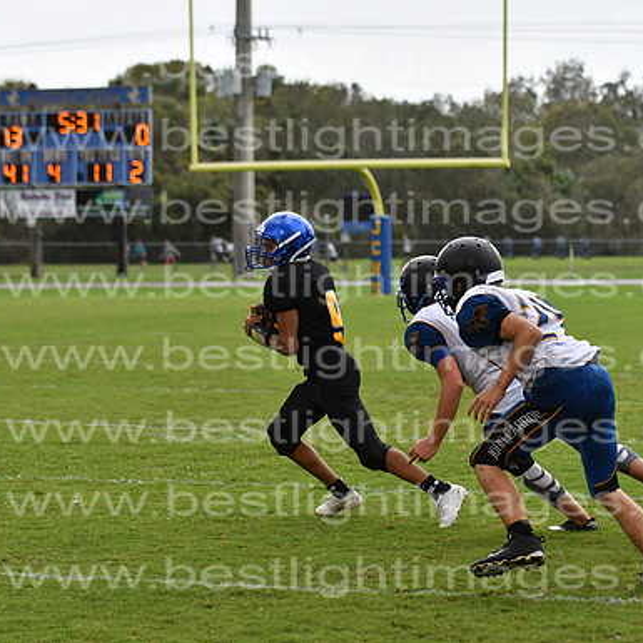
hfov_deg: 6.5
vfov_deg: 6.5
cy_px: 322
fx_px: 5653
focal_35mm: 269
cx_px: 384
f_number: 3.5
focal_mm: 140
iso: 1000
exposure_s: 1/2500
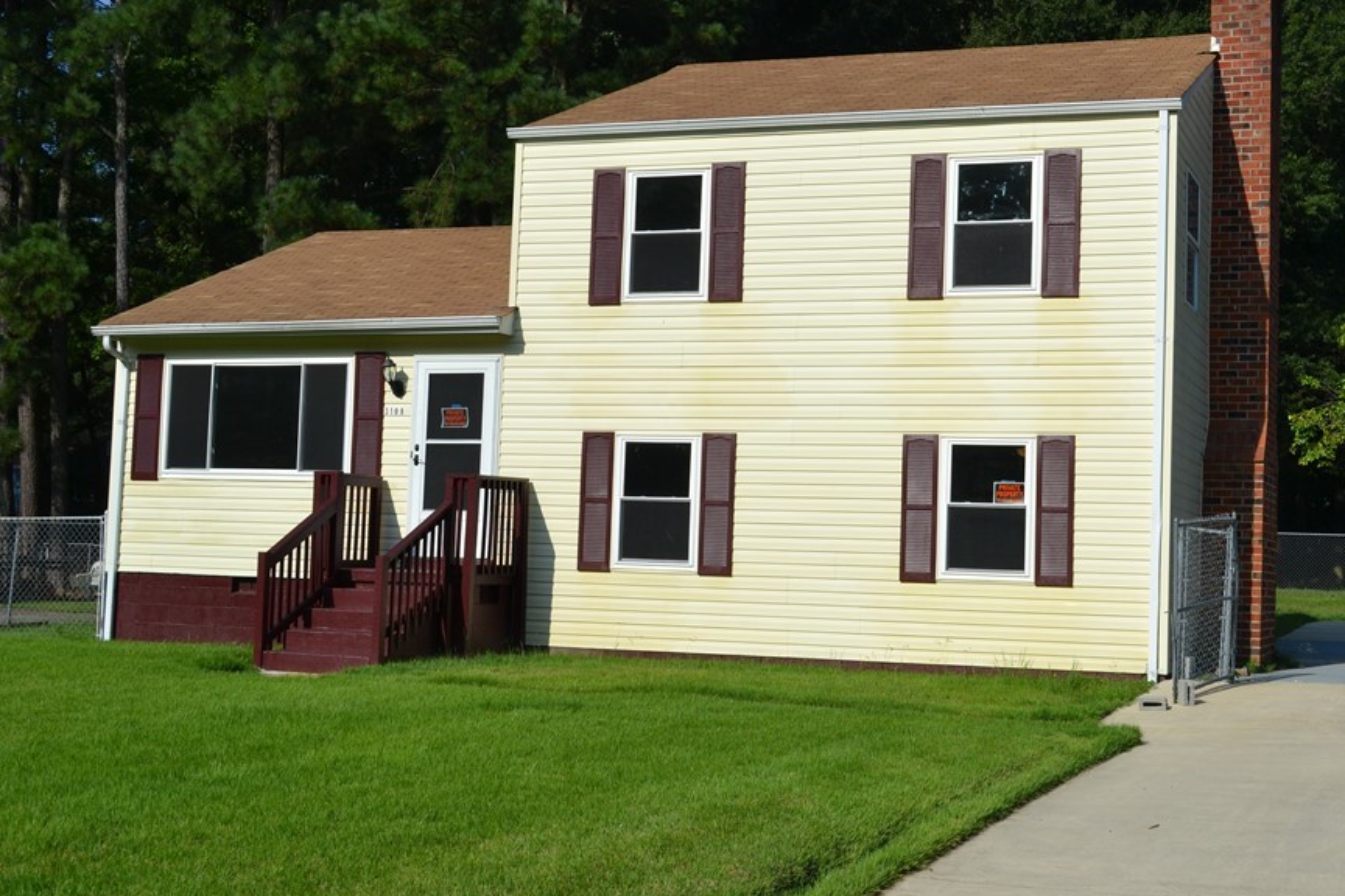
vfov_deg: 27.5
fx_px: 1831
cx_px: 808
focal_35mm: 49
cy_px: 422
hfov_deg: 40.2
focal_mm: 26
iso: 100
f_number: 9
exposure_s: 1/320
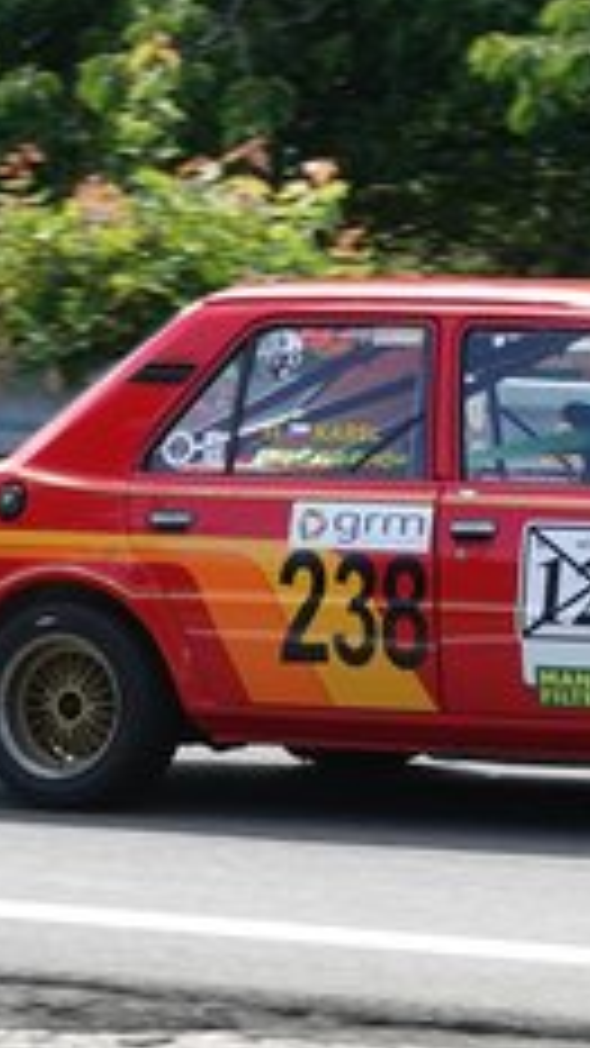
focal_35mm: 332
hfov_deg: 3.6
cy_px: 553
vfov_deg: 6.5
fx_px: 9237
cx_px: 761
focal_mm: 60.29
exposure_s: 1/800
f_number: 4
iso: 250
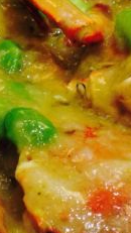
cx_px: -88
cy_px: 85
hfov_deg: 10.6
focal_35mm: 109
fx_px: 673
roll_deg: -5.0
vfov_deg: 19.6
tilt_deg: -42.2
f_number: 2.4
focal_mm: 4.12
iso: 50
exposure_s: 1/20
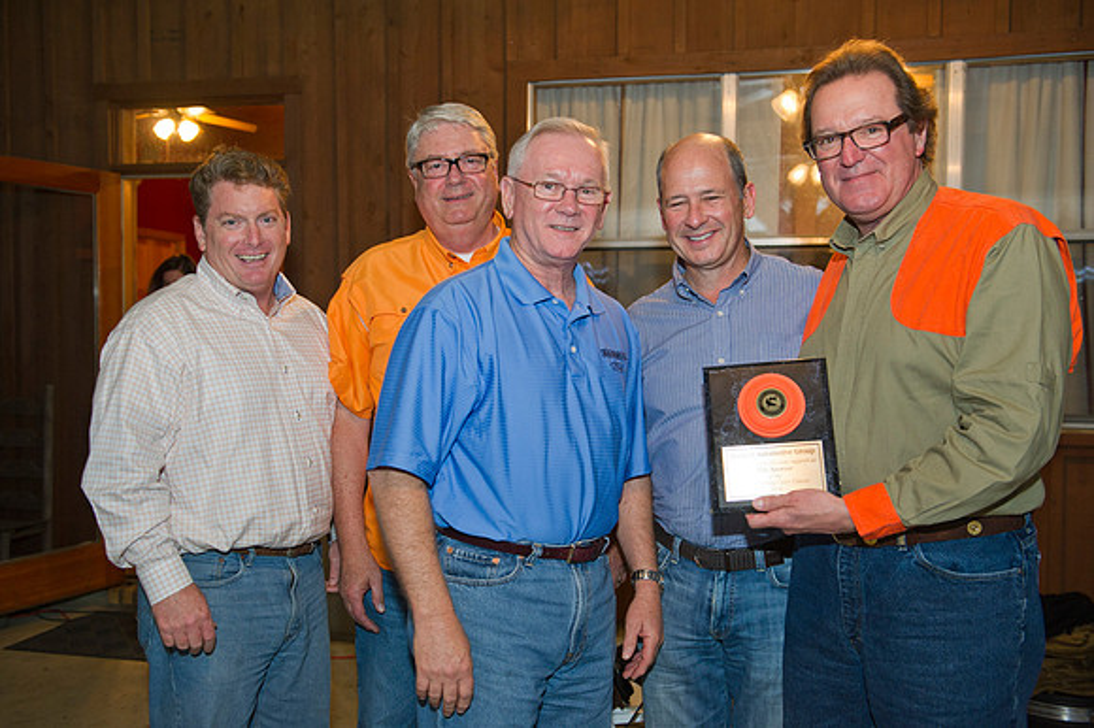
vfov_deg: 36.8
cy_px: 364
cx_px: 547
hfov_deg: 53.2
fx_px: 1093
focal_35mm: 36
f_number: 3.5
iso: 800
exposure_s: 1/60
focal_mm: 36
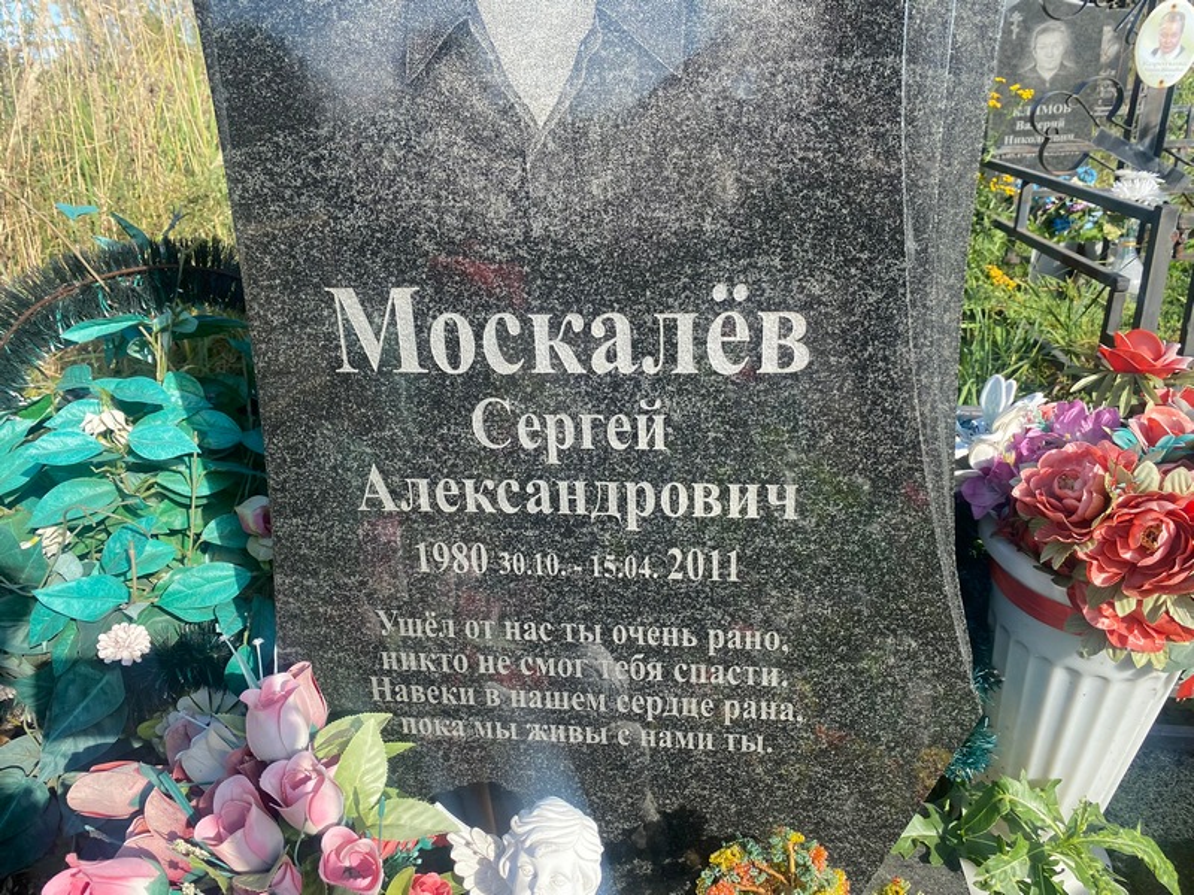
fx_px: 897
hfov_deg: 67.3
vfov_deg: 53.1
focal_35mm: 26
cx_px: 597
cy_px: 448
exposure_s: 1/845
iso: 32
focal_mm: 4.25
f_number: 1.8
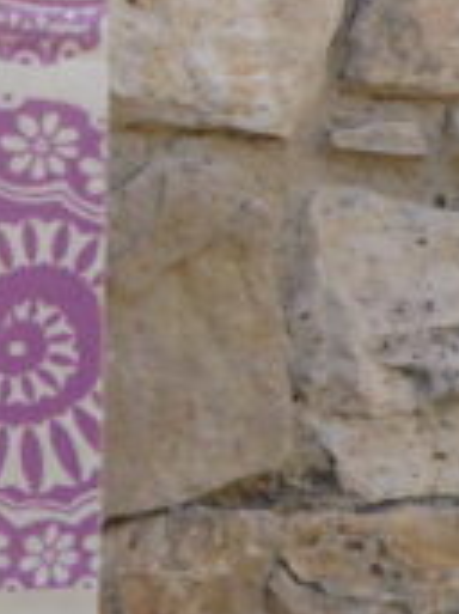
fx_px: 1752
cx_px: -273
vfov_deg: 19.4
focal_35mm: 99
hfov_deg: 13.8
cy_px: 569
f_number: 3.3
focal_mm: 4.3
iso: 400
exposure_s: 1/800
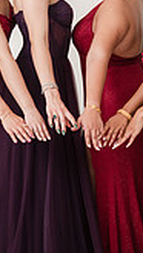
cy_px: 90
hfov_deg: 12.1
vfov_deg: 21.3
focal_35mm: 100
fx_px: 673
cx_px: 74
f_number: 4
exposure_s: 1/250
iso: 2000
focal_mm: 35
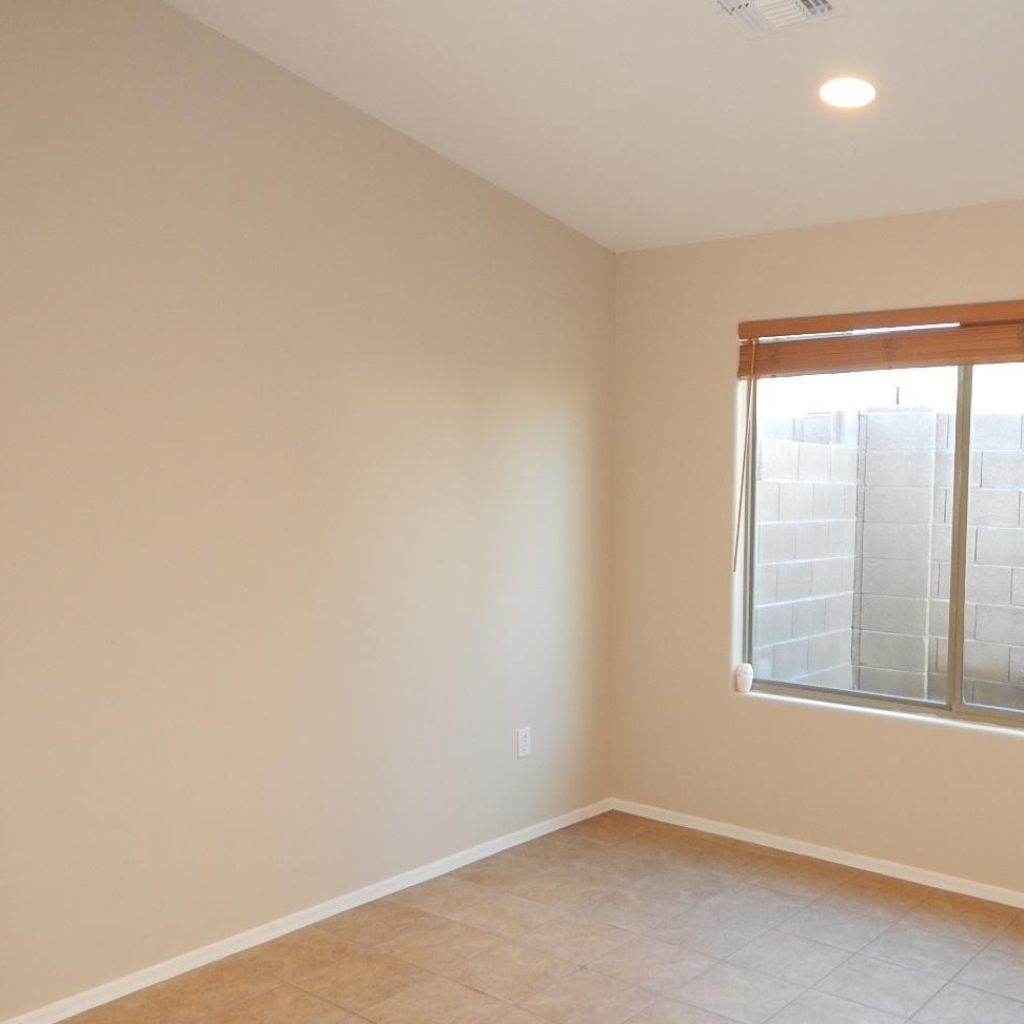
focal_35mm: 32
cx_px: 637
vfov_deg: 51.1
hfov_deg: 50.6
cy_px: 552
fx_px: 1071
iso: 160
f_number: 3
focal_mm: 4
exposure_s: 1/30
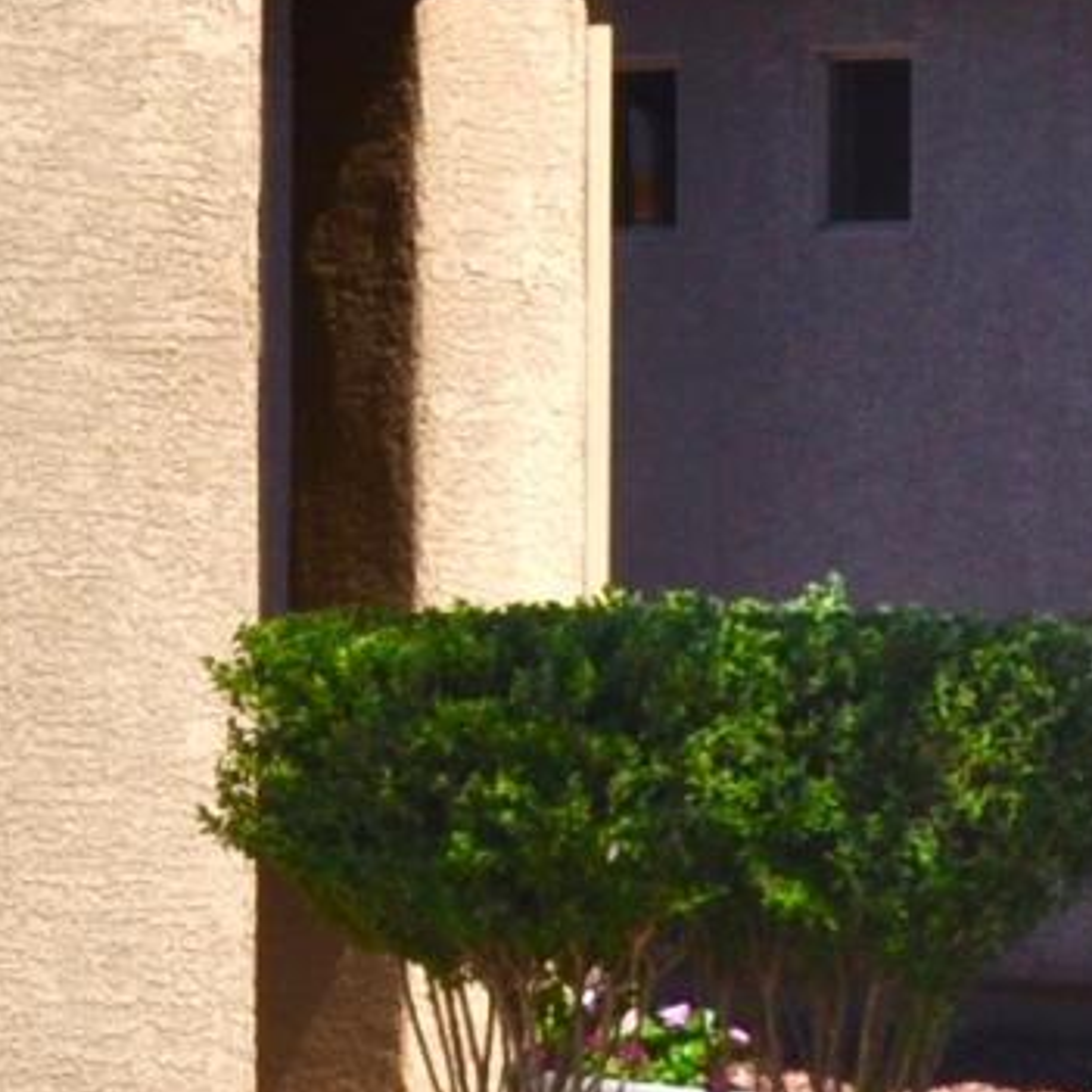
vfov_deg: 4.5
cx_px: -2663
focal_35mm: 392
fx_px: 13991
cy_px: -227
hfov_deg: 4.2
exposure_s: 1/500
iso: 200
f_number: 11
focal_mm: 36
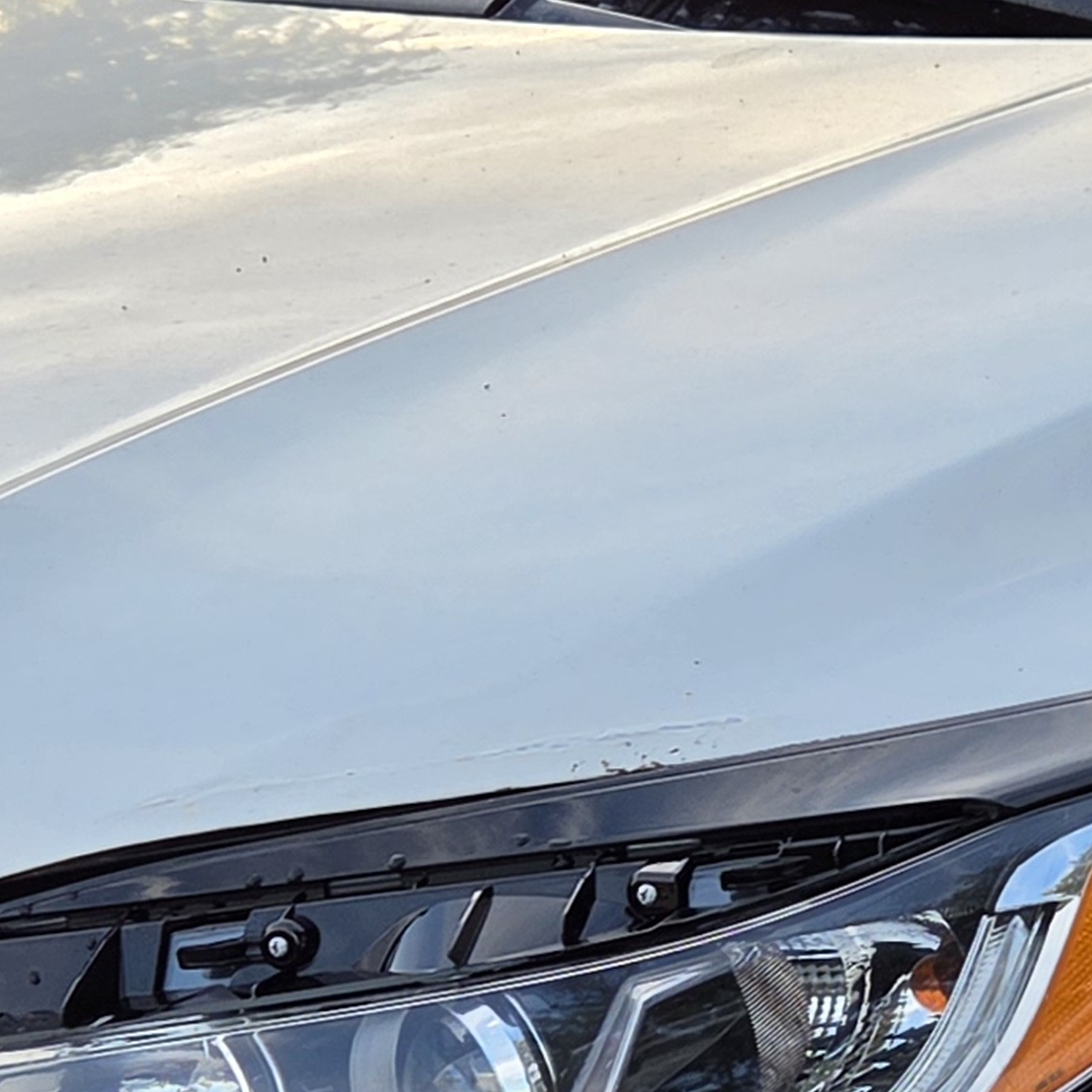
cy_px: 1040
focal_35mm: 118
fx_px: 4211
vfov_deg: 14.6
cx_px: 1203
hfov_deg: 14.4
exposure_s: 1/359
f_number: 1.8
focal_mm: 5.4
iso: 50
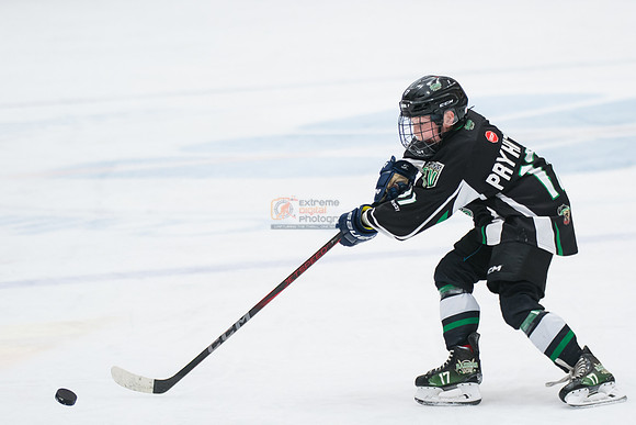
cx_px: 401
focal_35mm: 265
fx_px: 4675
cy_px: 157
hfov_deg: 7.8
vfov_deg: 5.2
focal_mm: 140
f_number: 3.2
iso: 1600
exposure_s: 1/800
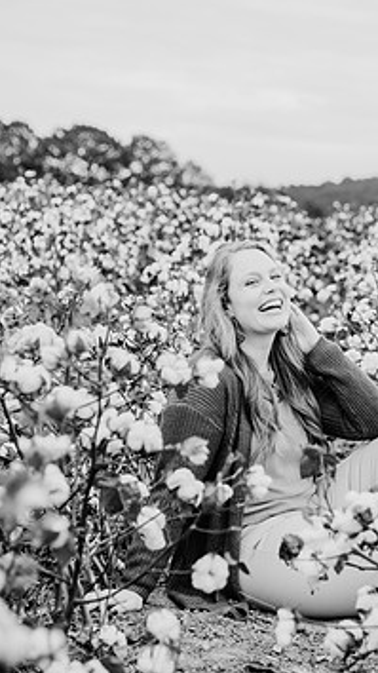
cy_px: 295
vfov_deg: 21.3
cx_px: 253
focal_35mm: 100
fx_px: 1783
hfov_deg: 12.1
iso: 400
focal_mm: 75
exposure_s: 1/640
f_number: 4
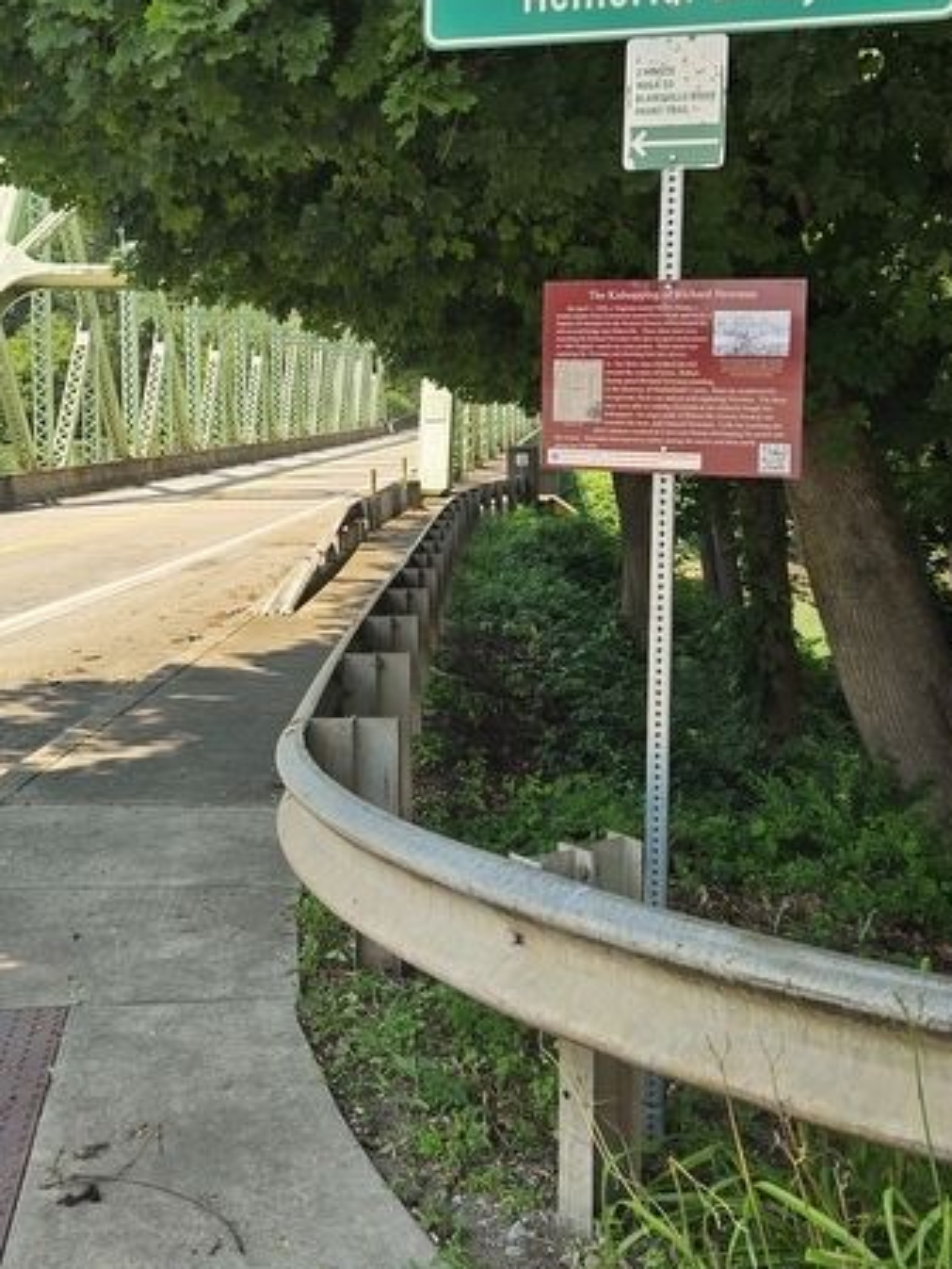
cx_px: 305
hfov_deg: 34.8
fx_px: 1503
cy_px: 489
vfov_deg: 45.4
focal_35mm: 41
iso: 25
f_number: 1.8
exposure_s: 1/740
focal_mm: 5.4
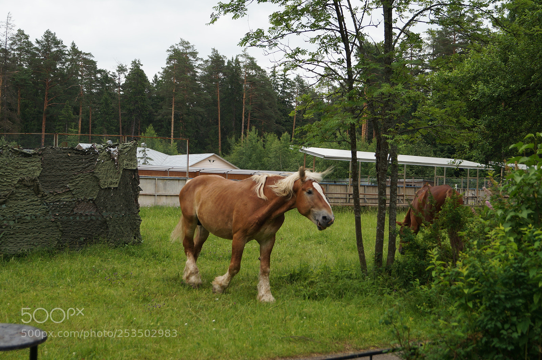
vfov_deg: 29.8
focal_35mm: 45
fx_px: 677
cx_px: 271
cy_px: 180
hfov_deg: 43.6
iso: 160
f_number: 4.5
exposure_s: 1/160
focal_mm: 30
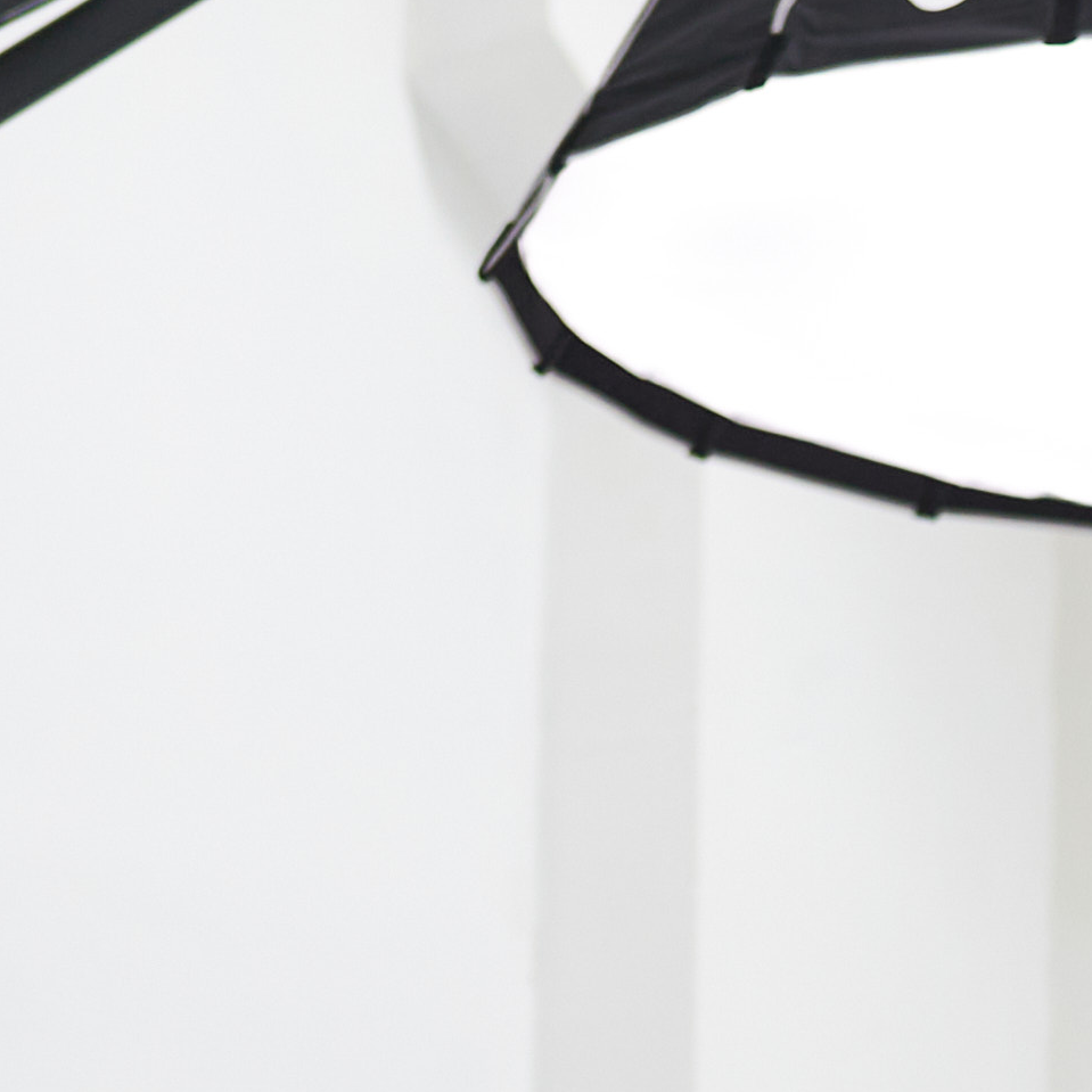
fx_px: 6567
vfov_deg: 9.3
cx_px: 1644
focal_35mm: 184
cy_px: 1573
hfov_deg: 9.2
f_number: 2
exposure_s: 1/320
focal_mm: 35
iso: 500
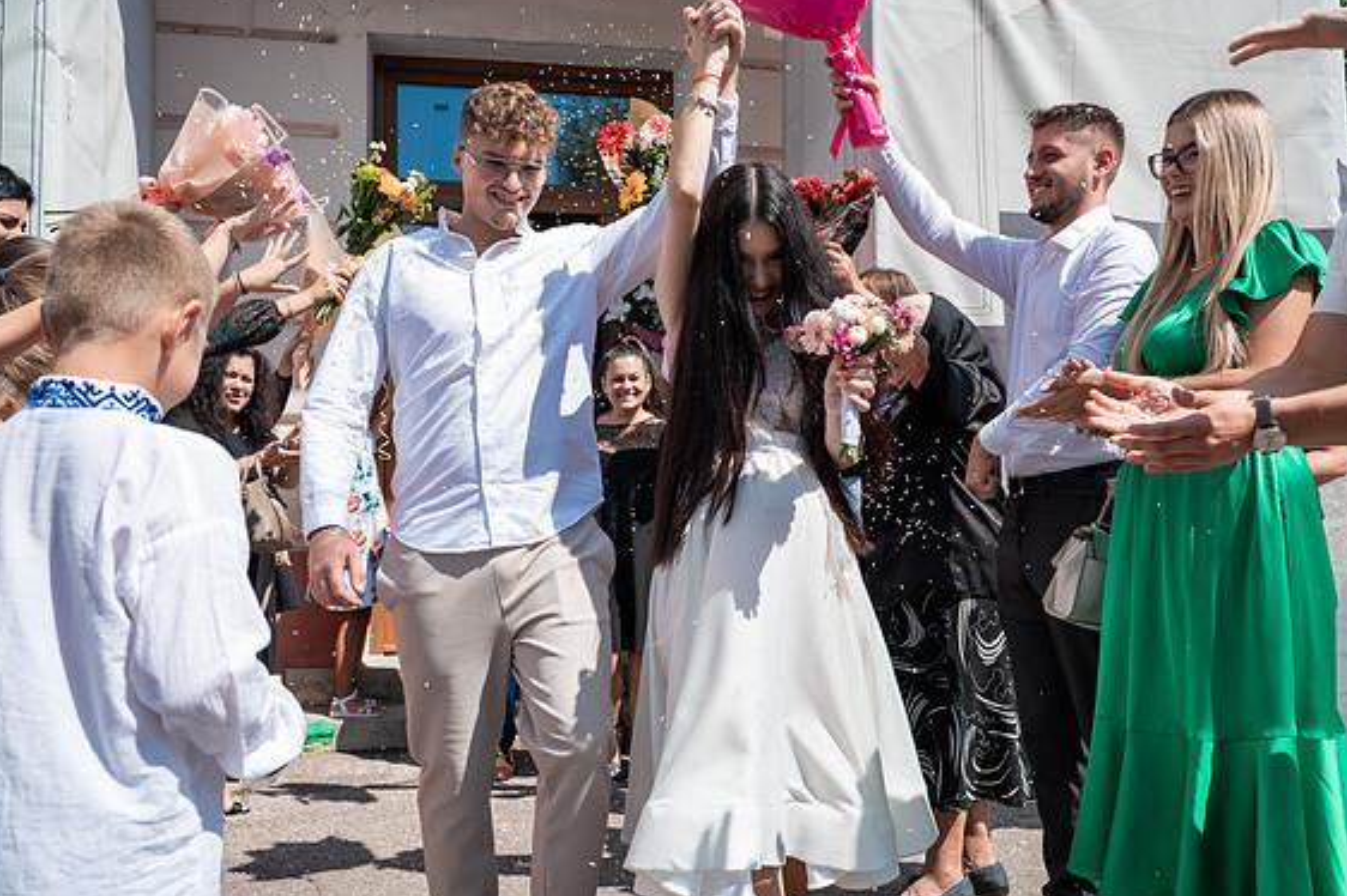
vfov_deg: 41.1
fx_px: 1197
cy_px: 448
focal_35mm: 32
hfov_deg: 58.7
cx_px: 678
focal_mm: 31
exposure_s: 1/1000
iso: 200
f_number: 5
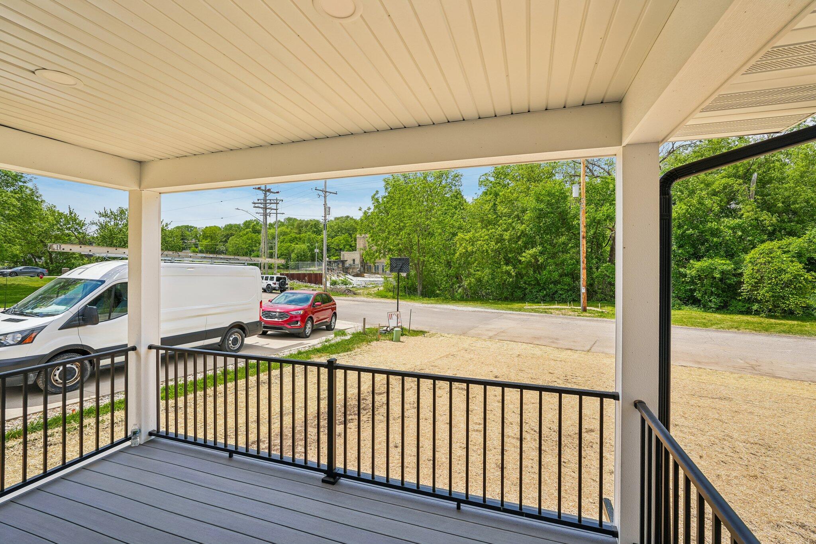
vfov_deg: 72.0
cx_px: 408
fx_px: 374
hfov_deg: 95.0
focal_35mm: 16
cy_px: 272
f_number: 6.3
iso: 100
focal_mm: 16.5
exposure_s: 1/400
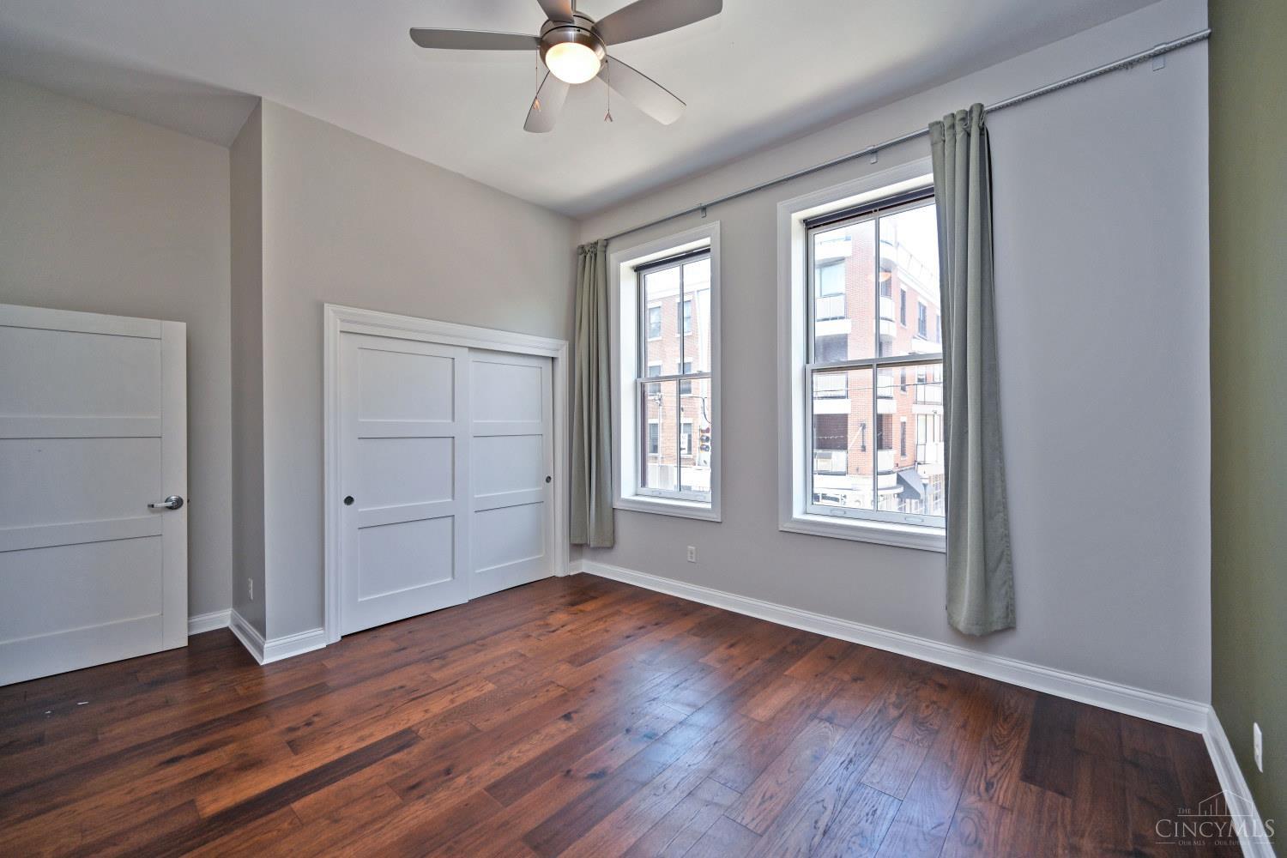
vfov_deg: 81.2
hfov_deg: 104.3
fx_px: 500
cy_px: 429
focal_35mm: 14
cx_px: 644
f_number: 4.5
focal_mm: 14
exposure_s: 1/80
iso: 200
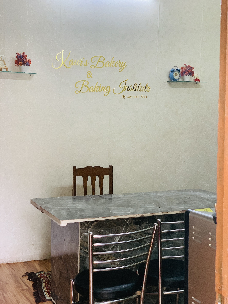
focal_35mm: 52
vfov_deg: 36.8
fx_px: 457
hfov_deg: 28.0
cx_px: 114
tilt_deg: -2.9
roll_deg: -0.9
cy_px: 152
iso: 125
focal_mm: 6
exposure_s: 1/50
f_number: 2.4
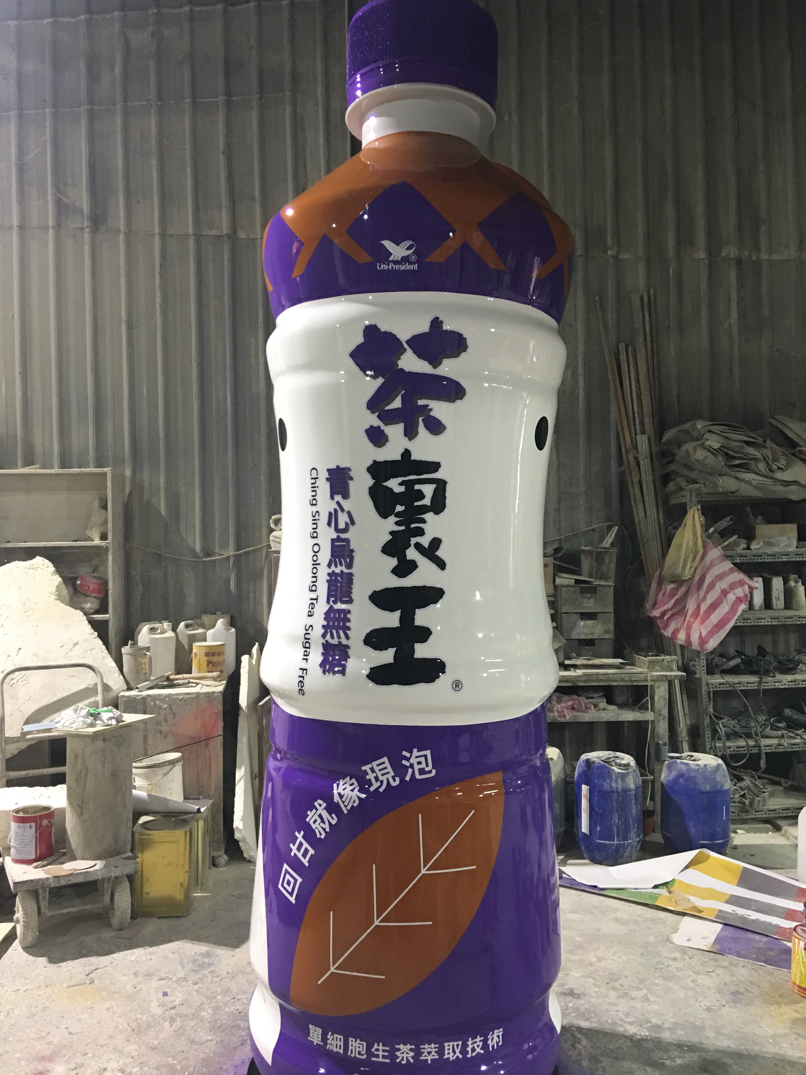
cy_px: 538
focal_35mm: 29
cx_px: 403
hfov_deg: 48.2
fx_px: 900
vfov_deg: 61.7
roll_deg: +1.2
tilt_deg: +1.0
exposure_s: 1/15
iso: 64
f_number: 2.2
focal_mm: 4.15
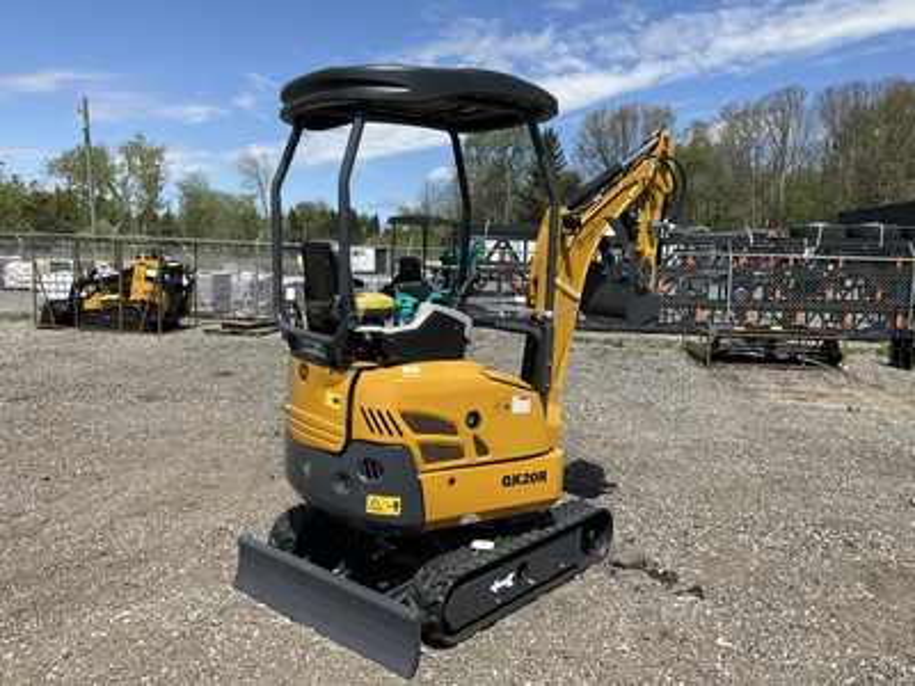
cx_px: 458
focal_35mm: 29
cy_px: 343
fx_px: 767
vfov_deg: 48.2
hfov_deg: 61.7
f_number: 1.8
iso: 25
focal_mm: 3
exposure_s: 1/1912
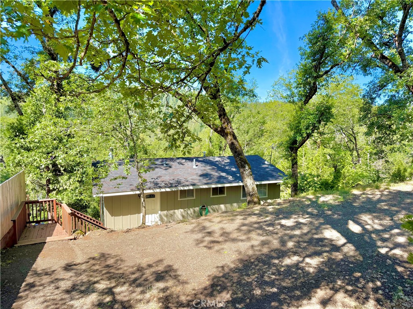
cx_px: 206
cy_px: 154
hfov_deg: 71.6
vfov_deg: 56.8
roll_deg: -1.4
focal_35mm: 24
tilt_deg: -6.5
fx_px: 286
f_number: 1.78
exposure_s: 1/1855
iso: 100
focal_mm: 6.76
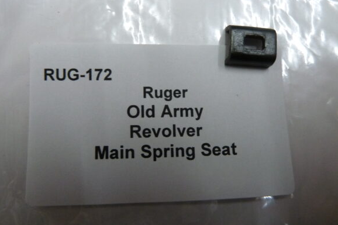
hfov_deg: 67.4
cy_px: 111
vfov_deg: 47.9
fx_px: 253
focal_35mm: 27
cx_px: 165
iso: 320
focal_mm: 4.1
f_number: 3.3
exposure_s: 1/30
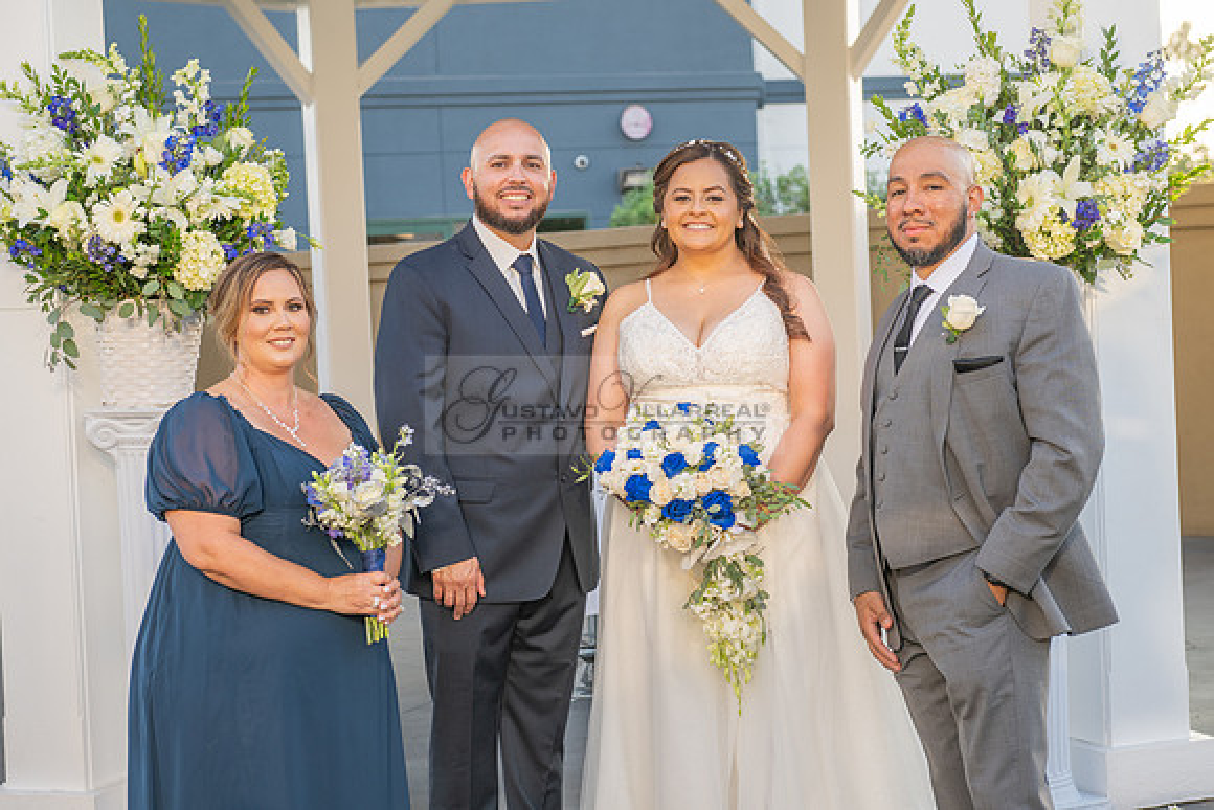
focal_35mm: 70
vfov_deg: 19.5
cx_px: 607
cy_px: 405
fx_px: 2361
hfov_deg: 28.8
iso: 200
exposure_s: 1/160
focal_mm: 70
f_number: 5
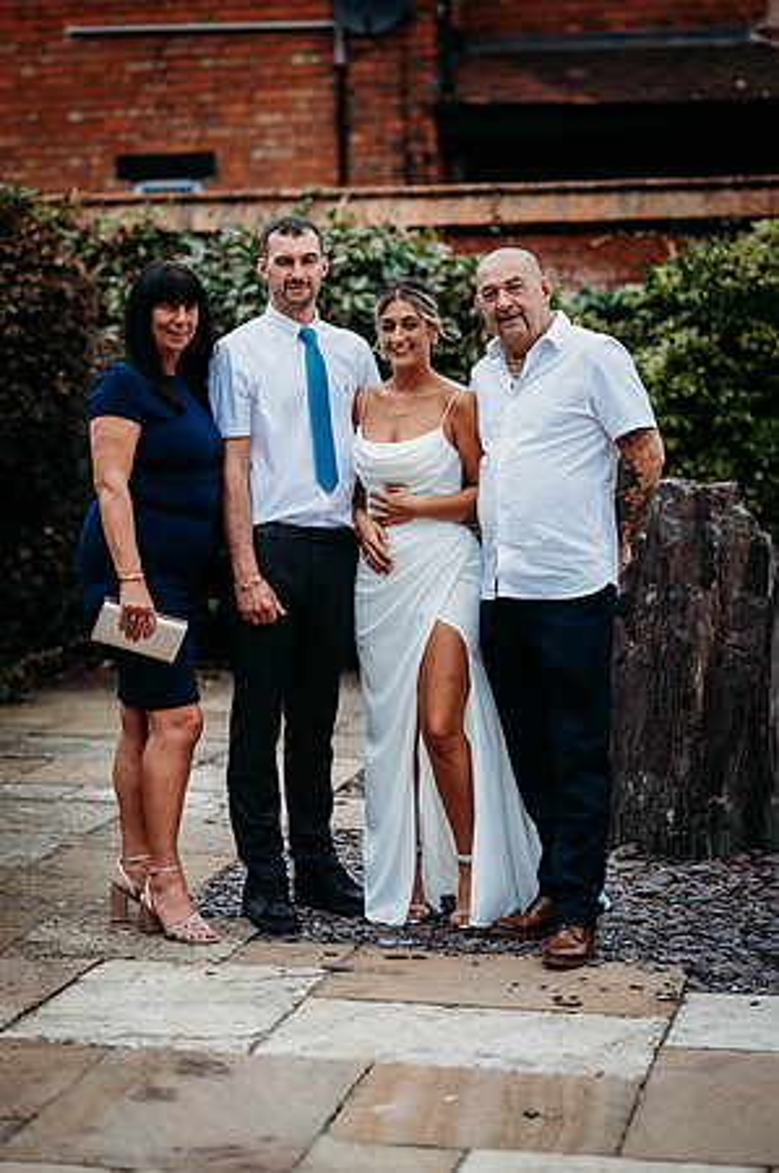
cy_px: 586
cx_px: 390
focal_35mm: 85
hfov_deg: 16.0
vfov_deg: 23.9
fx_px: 2765
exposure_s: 1/1600
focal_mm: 85
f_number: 2.2
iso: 100
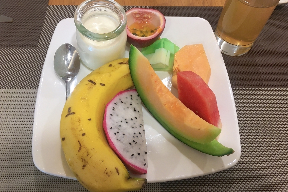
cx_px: 141
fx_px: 248
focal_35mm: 31
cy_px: 94
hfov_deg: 60.3
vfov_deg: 42.3
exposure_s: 1/33
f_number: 2.2
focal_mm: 4.15
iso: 125
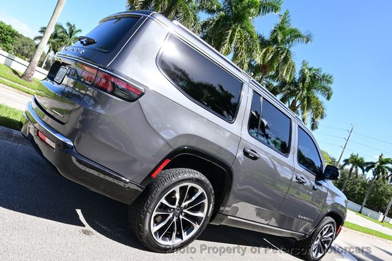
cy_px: 130
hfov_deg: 73.8
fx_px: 261
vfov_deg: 53.1
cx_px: 196
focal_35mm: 24
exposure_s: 1/160
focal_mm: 16
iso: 100
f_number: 6.3
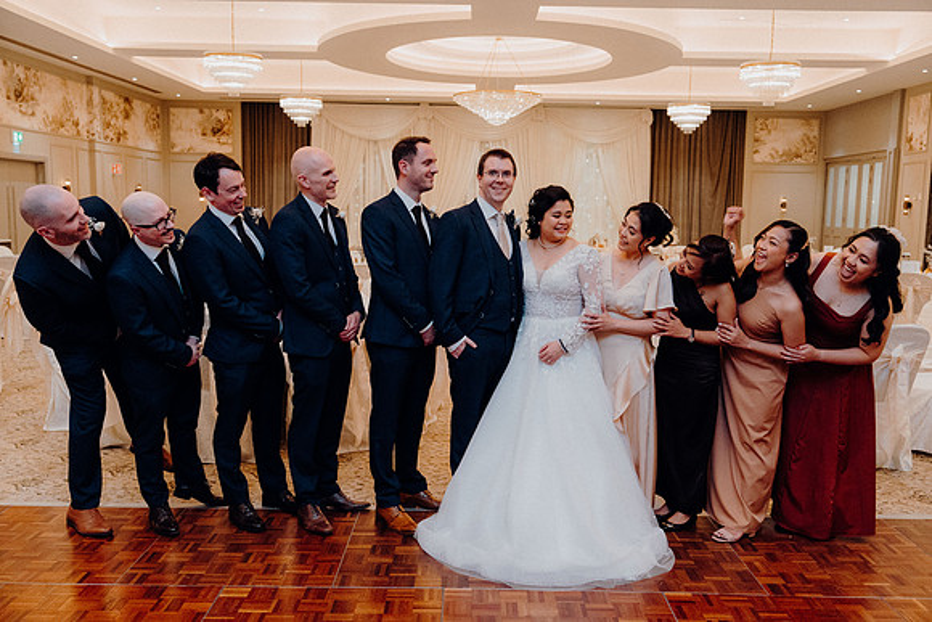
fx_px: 829
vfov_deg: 41.1
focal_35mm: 32
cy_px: 311
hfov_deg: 58.7
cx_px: 466
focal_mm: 32
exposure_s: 1/160
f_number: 3.5
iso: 3200
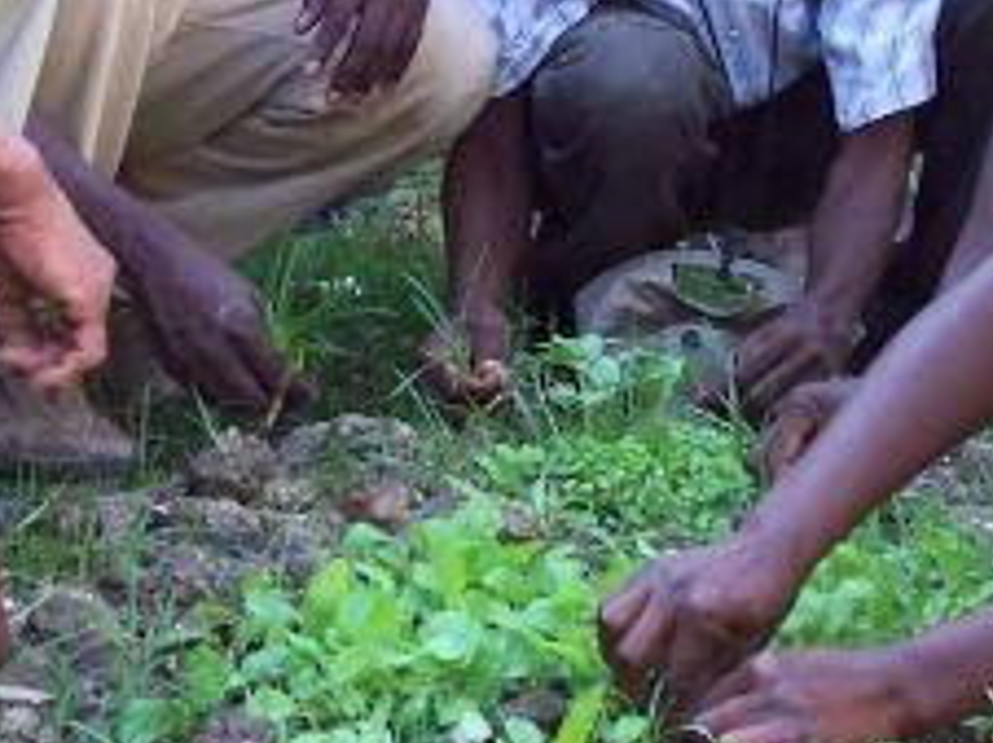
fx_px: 4270
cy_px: 259
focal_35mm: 149
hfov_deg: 13.3
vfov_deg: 9.9
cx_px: 536
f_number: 2.9
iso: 80
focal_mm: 7
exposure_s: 1/86.3
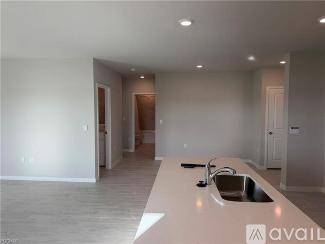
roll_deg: -0.3
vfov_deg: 56.8
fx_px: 225
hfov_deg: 71.6
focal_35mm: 24
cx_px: 162
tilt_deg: -3.5
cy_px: 122
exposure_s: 1/315
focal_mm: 6.76
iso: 100
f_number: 1.78
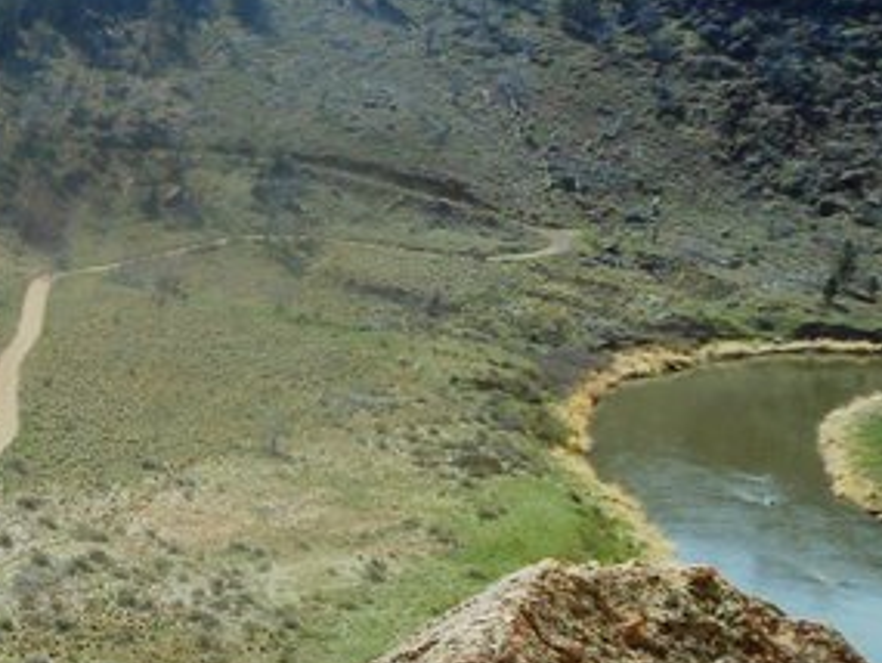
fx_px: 2014
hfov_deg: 21.7
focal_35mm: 79
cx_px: -337
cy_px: 361
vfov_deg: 18.7
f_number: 3.2
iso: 80
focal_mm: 4.5
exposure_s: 1/800
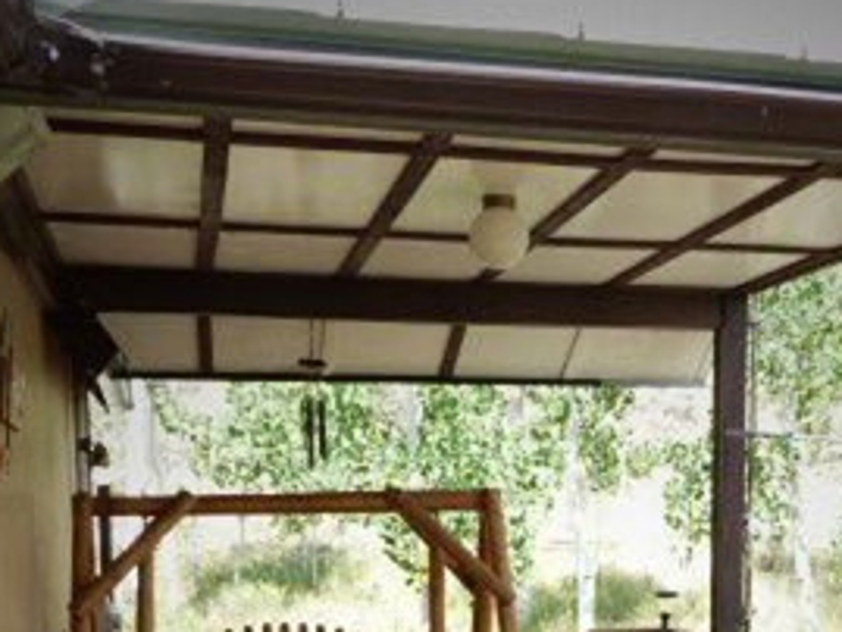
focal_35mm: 57
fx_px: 1387
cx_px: 510
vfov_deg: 23.7
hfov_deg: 33.6
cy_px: 732
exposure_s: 1/160
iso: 160
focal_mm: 4.3
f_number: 3.3
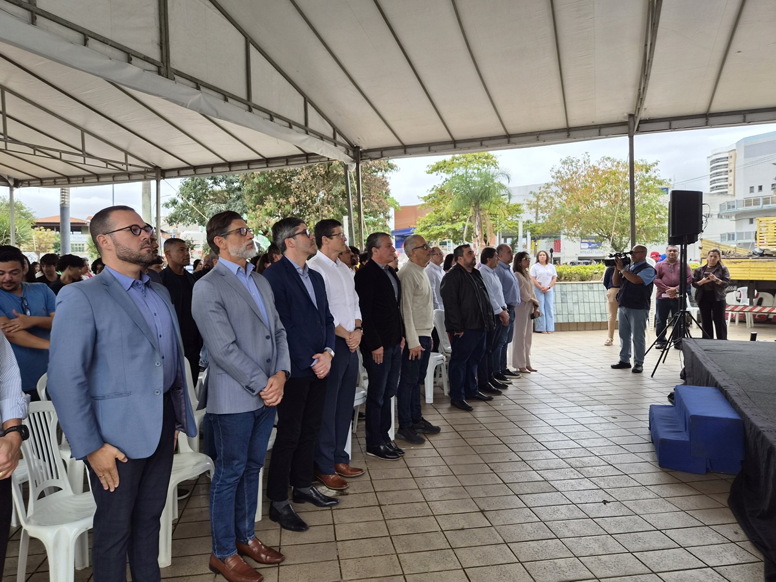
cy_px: 291
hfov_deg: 73.9
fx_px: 516
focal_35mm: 23
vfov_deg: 58.9
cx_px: 388
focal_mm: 5.4
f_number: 1.8
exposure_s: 1/80
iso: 25
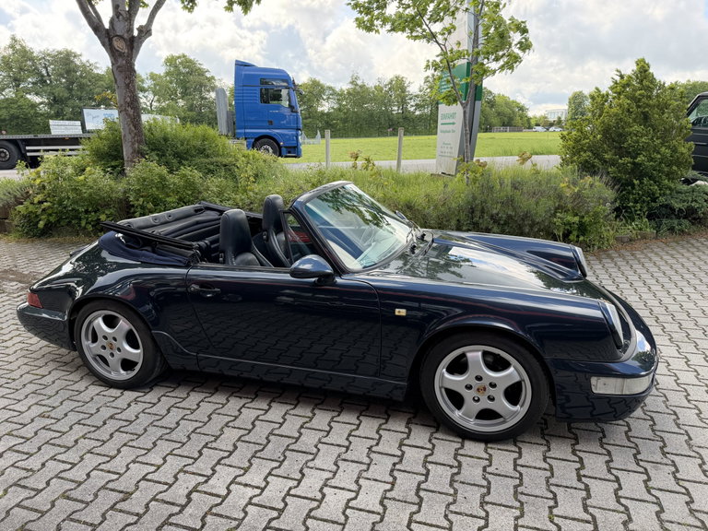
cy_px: 266
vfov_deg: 56.8
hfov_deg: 71.6
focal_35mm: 24
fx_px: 491
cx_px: 354
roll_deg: +0.9
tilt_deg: -14.4
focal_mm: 6.76
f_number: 1.78
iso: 100
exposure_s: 1/622
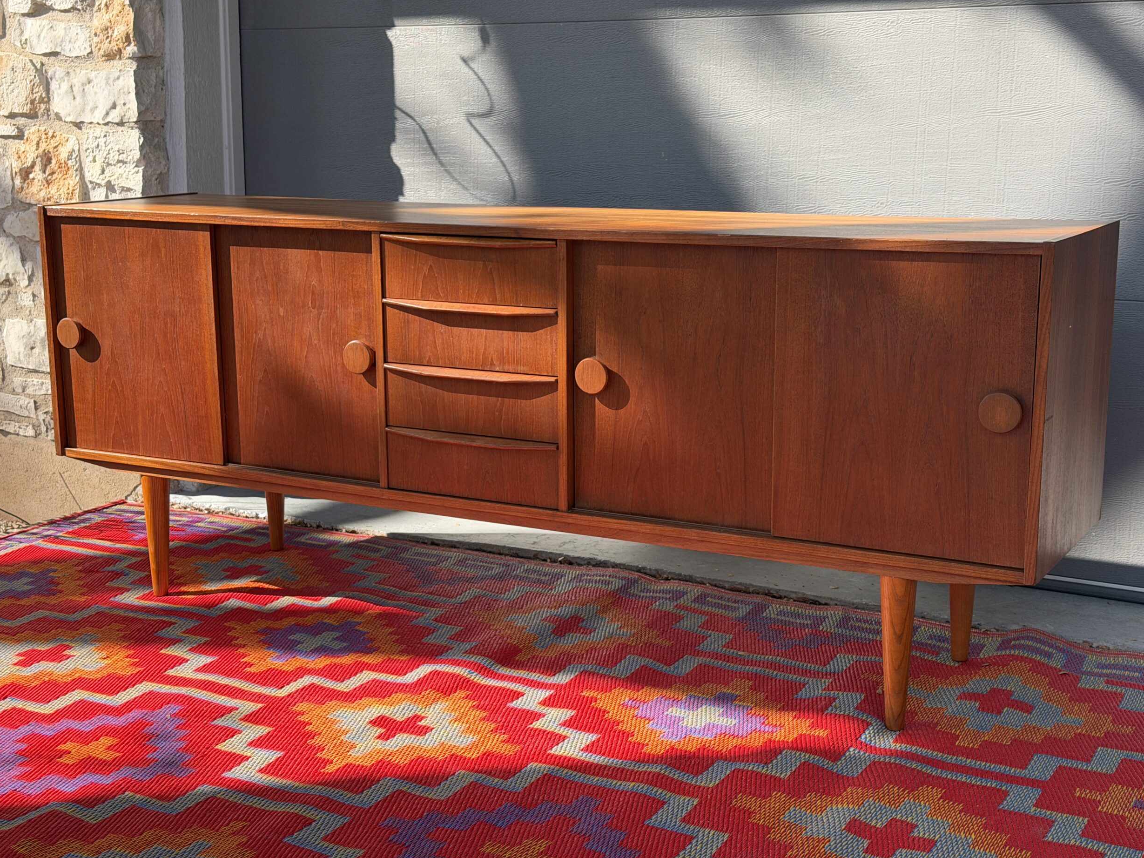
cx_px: 556
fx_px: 1652
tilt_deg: -9.6
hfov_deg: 38.2
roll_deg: -0.9
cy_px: 415
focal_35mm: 50
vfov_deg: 29.1
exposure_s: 1/1377
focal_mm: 6.76
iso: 80
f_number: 1.78
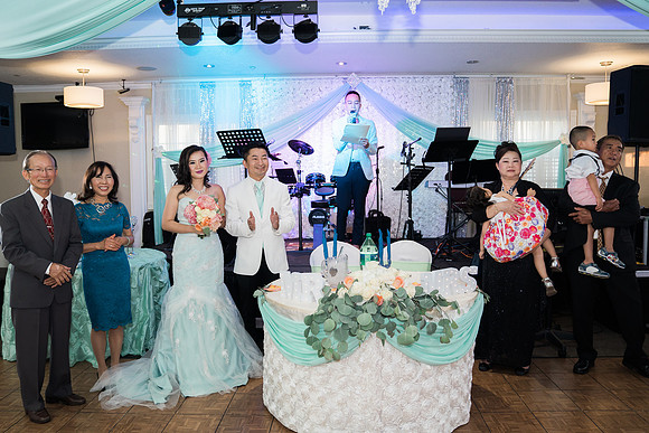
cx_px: 331
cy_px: 206
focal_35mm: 28
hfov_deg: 66.0
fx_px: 500
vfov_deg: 46.8
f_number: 2.8
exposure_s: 1/160
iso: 1000
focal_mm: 24
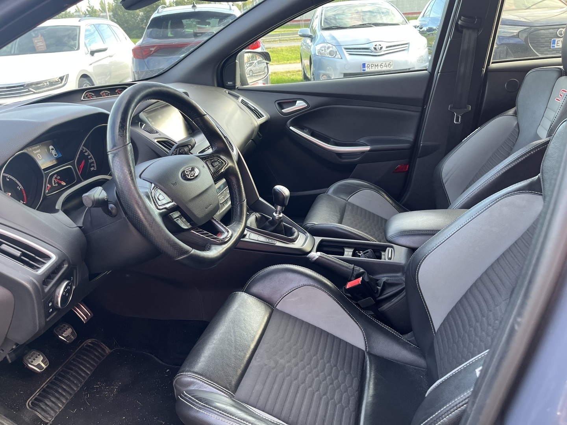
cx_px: 284
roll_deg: +4.8
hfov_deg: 67.3
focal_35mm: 26
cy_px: 212
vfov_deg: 53.1
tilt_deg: -26.5
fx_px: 426
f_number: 1.6
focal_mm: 5.1
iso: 100
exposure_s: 1/121
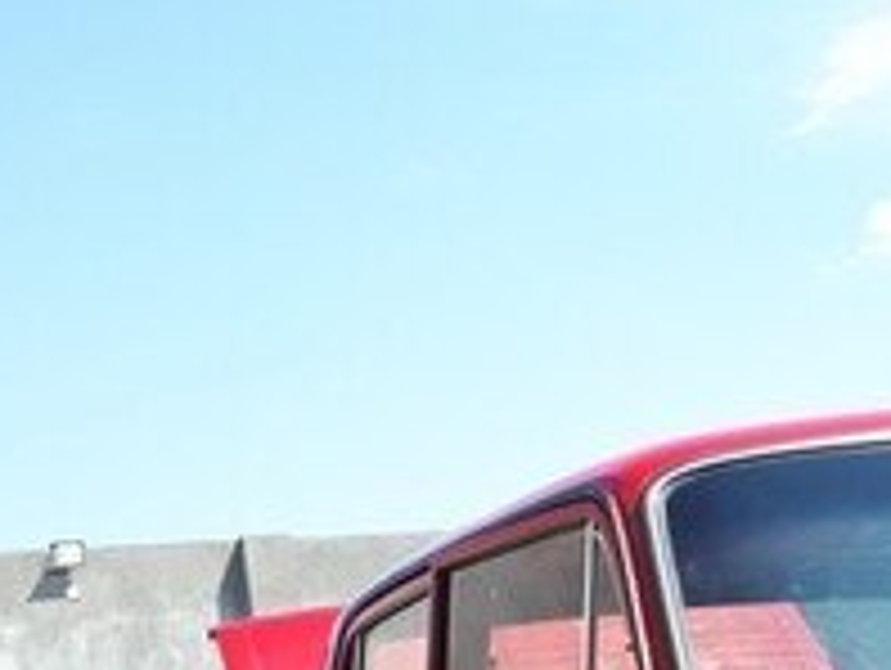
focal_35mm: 90
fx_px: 2319
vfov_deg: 15.2
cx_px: 850
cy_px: 1001
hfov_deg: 21.1
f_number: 1.9
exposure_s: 1/646
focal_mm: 3.6
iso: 40
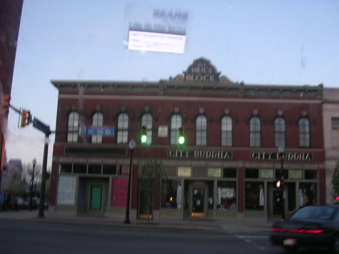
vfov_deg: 37.7
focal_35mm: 38
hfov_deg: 49.0
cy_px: 127
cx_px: 170
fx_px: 372
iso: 100
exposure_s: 1/30
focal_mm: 5.8
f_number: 2.8
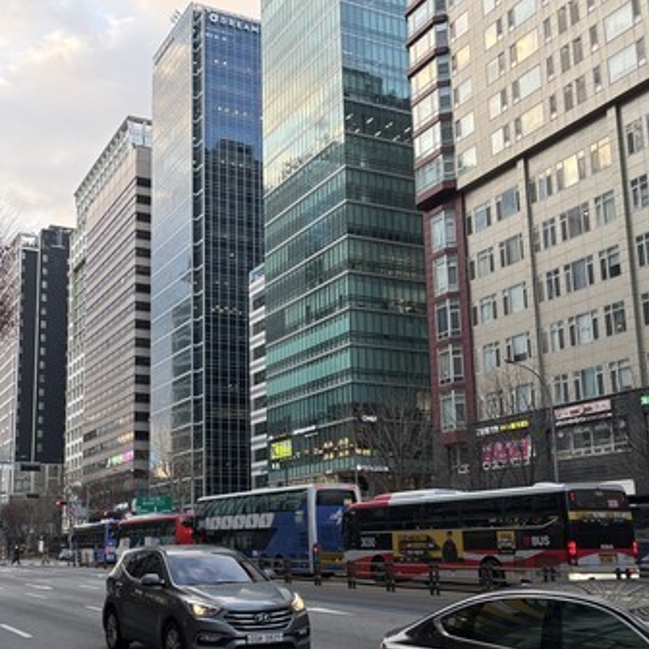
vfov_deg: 40.7
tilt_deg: +11.4
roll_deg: +0.3
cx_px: 203
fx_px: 870
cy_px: 394
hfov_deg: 40.3
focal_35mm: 41
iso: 80
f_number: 1.6
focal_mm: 5.96
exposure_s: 1/212
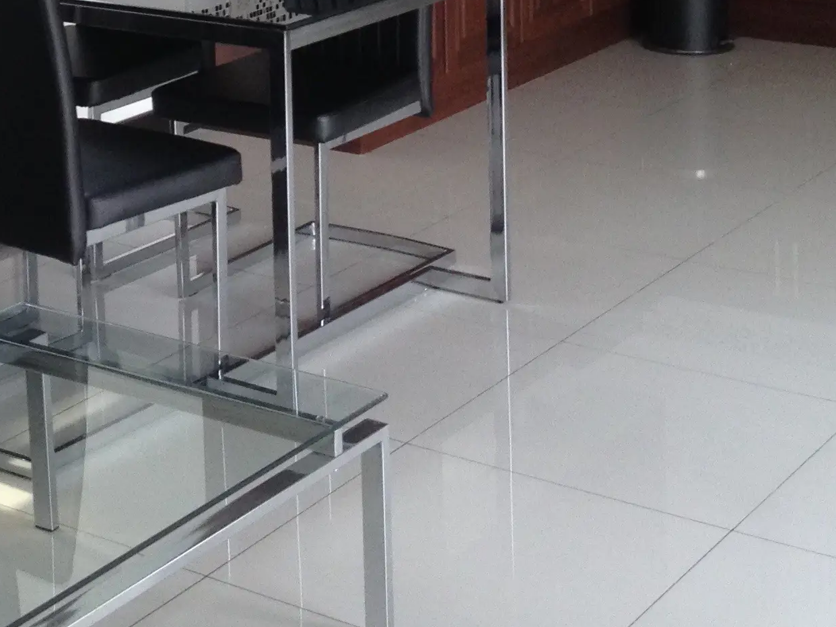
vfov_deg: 15.4
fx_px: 2221
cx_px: 131
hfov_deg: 21.0
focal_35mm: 92
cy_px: -145
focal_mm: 4.28
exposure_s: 1/120
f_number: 2.4
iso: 80
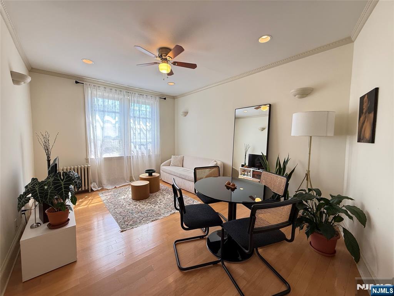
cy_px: 148
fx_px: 159
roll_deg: -0.4
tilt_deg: -3.6
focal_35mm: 14
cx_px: 197
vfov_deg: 85.7
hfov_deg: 102.1
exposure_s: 1/99
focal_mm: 2.22
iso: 125
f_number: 2.2
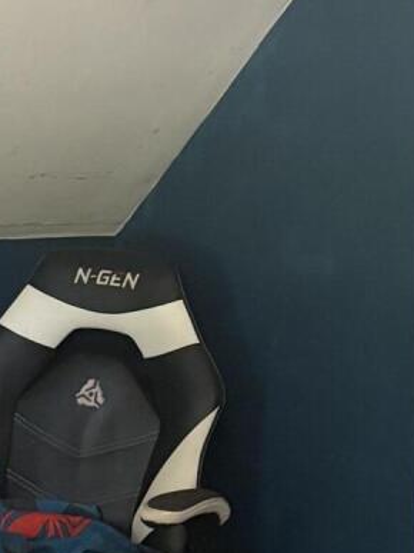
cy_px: 332
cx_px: 374
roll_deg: +1.6
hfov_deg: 11.9
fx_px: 1978
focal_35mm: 124
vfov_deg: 15.9
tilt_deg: -7.2
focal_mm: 6.76
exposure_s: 1/60
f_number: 1.78
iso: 640
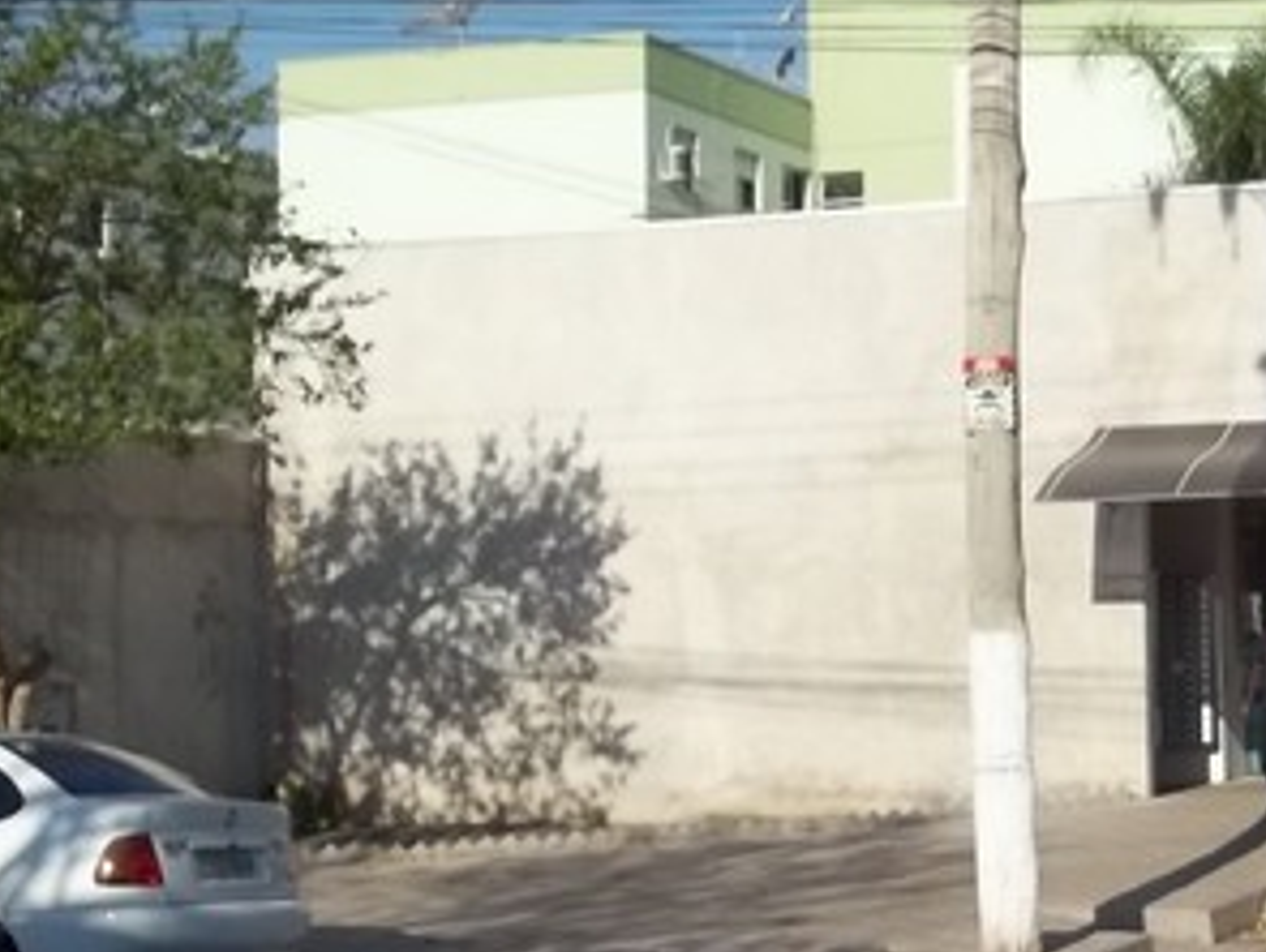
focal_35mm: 78
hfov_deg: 24.0
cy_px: 643
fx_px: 2856
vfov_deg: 18.9
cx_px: 1249
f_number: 8
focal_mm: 6.5
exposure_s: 1/160
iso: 64
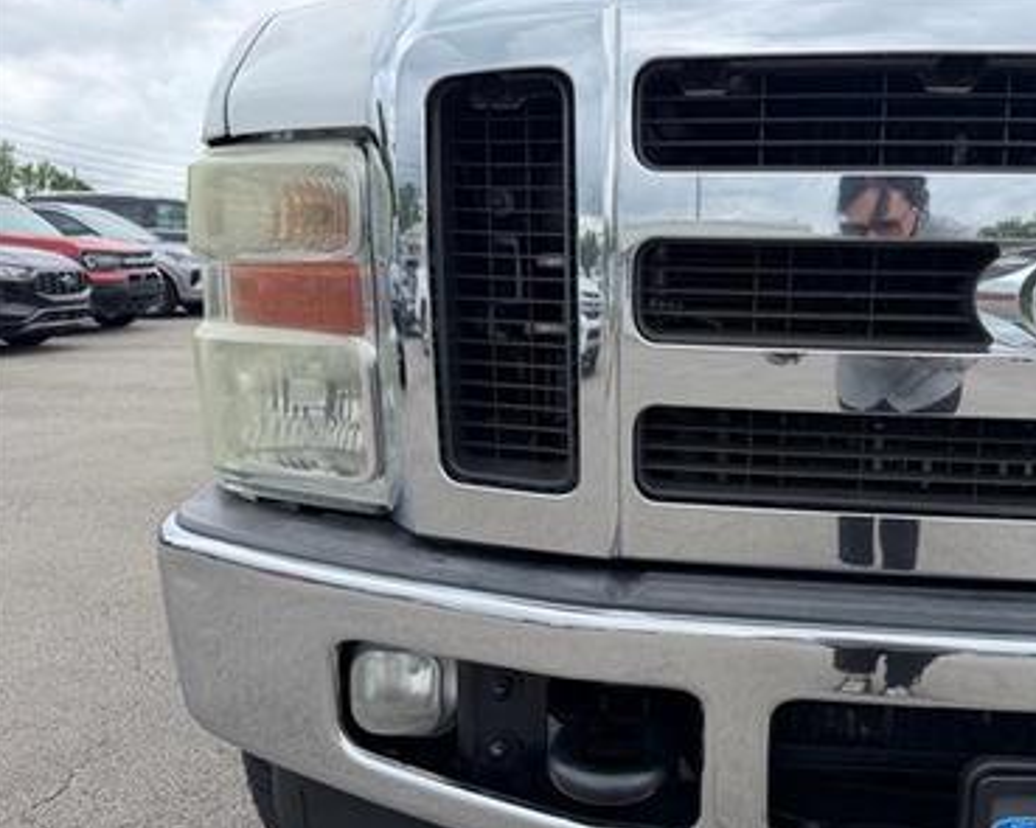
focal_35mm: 32
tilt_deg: -8.8
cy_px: 472
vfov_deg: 45.7
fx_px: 981
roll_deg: -2.5
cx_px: 696
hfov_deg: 54.5
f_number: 1.78
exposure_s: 1/2000
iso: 100
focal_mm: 6.76
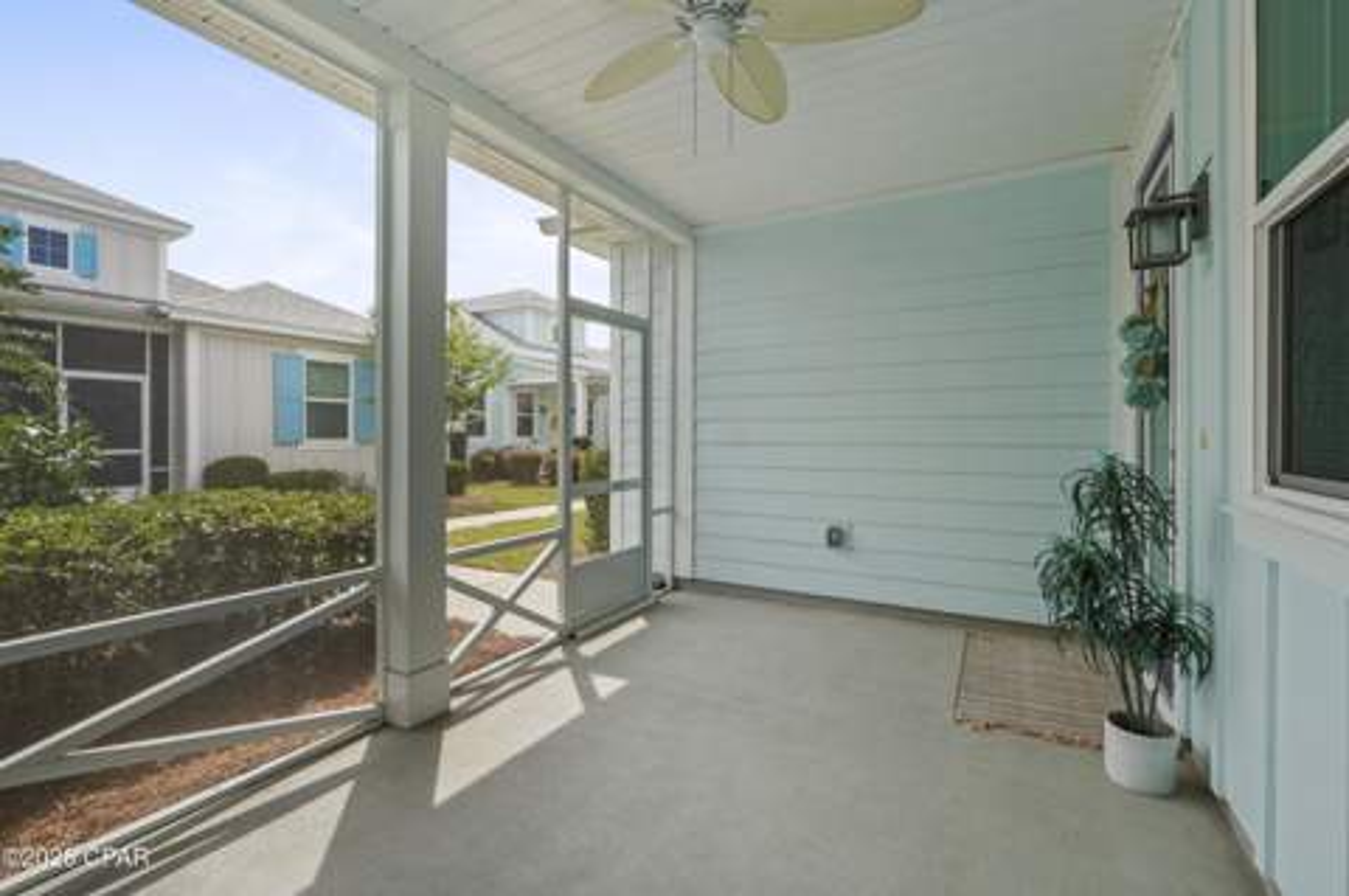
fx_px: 561
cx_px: 674
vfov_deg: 77.2
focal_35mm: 15
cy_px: 448
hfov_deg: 100.4
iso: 100
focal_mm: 10
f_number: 6.3
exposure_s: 1/80
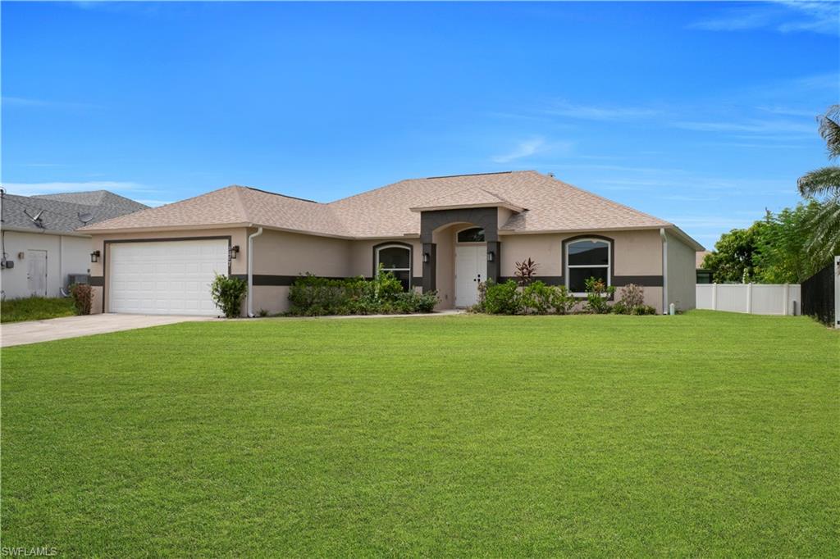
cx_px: 420
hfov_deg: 61.9
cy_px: 280
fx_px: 700
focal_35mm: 30
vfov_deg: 43.6
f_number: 8
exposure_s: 1/320
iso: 100
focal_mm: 20
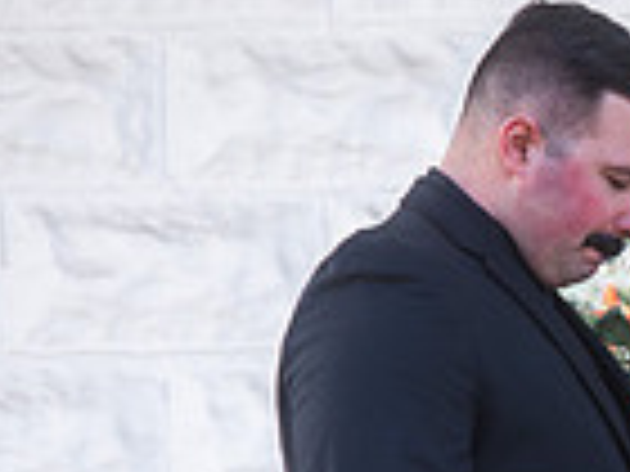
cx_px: 1030
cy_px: 650
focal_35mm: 676
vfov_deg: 2.2
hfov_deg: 2.9
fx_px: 12303
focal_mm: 170
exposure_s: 1/400
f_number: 3.5
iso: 100
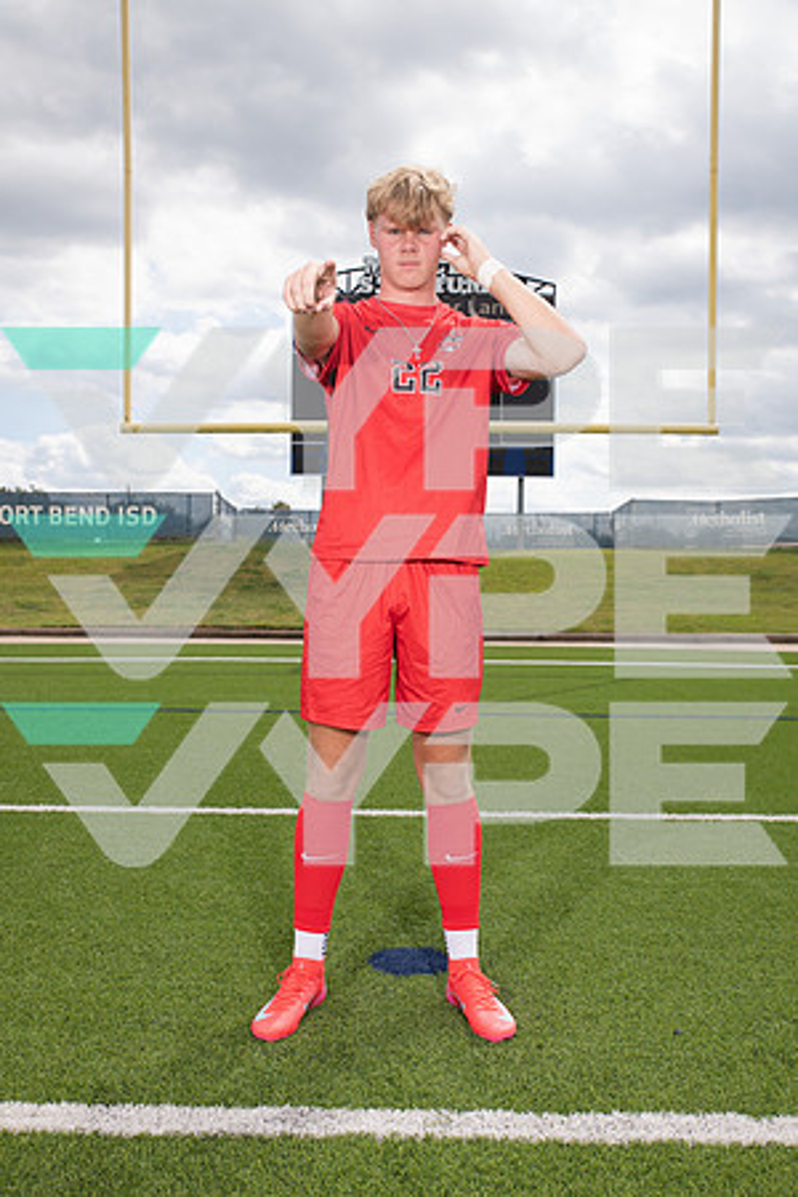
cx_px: 399
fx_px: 1164
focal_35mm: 35
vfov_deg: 54.4
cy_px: 598
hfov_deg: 37.9
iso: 125
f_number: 7.1
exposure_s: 1/400
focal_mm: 35
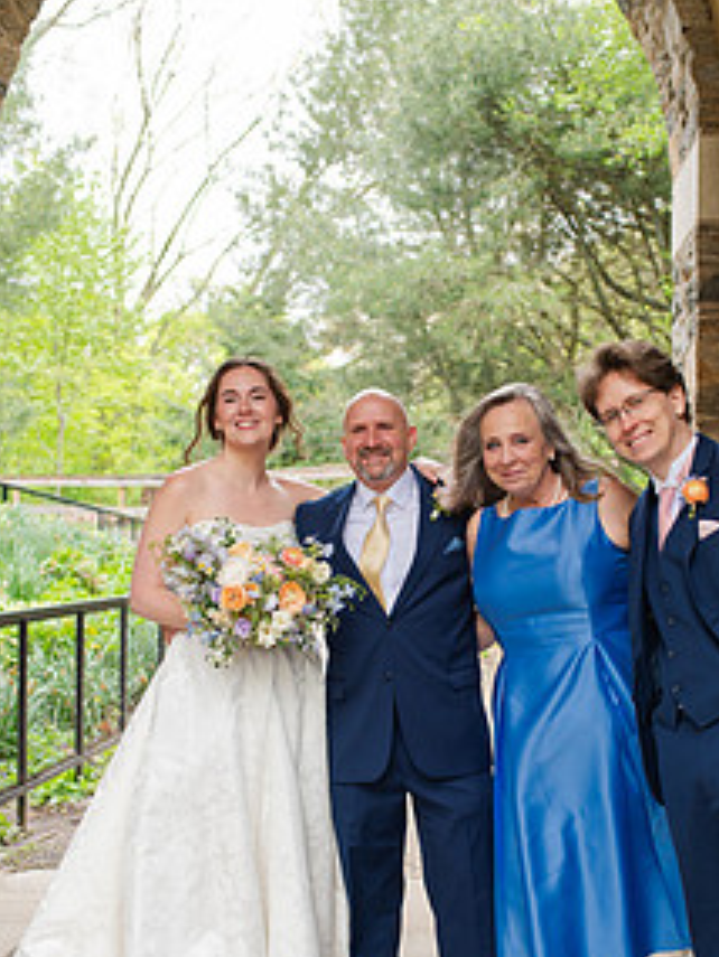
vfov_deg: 35.9
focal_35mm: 53
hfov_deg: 27.5
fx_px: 1467
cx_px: 445
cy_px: 608
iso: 640
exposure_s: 1/320
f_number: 3.2
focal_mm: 35
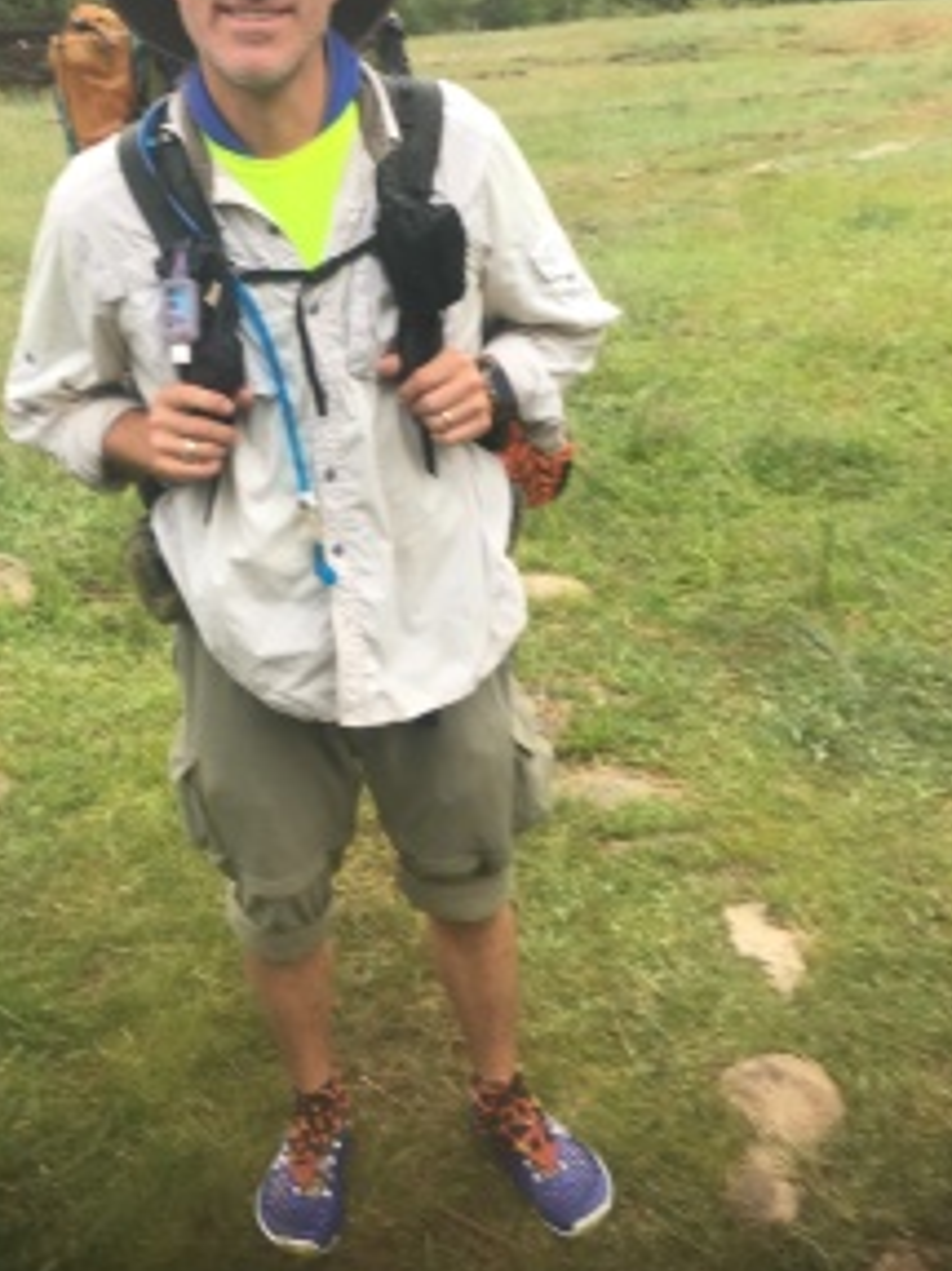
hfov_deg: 38.4
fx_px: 1358
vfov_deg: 50.0
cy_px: 545
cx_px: 354
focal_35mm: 37
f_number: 2.2
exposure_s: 1/178
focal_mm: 4.15
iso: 25
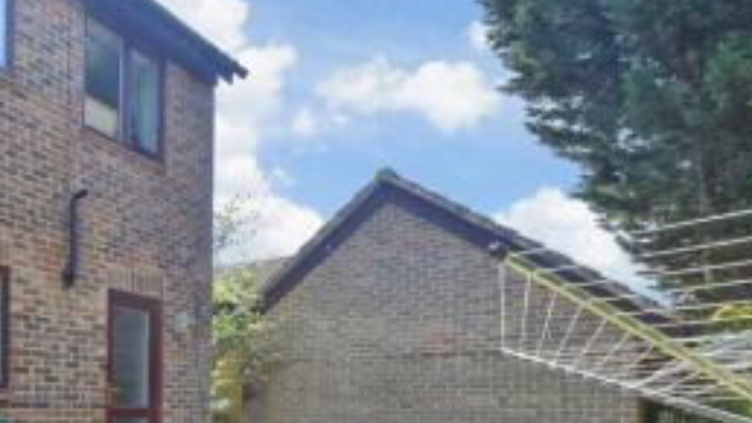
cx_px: 181
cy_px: 404
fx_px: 578
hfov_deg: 62.0
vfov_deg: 36.8
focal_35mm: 29
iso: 160
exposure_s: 1/80
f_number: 8
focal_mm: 10
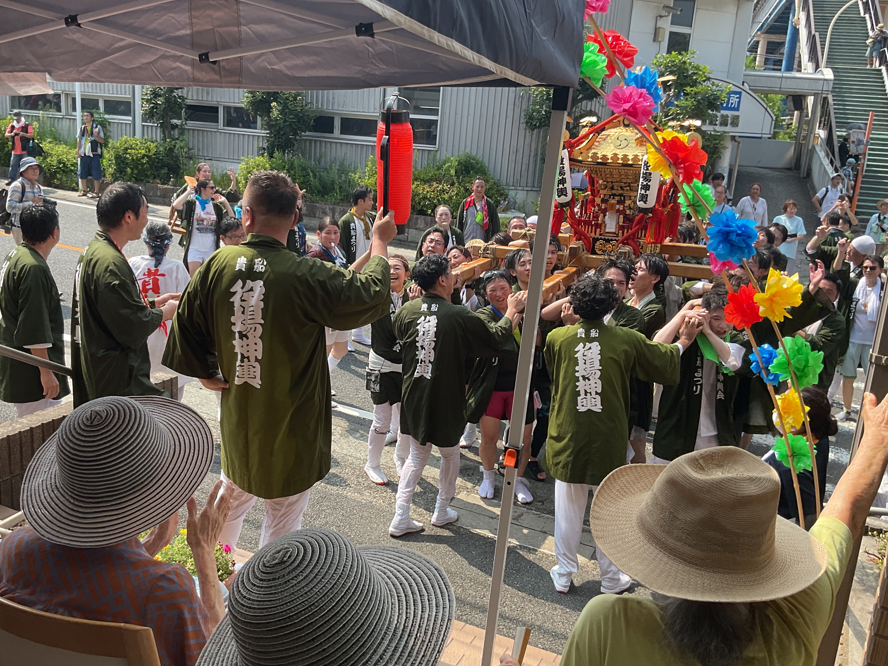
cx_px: 384
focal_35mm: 35
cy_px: 346
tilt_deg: -15.6
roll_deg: -4.1
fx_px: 898
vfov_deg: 40.7
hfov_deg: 52.5
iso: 16
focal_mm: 3
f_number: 1.8
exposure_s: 1/599
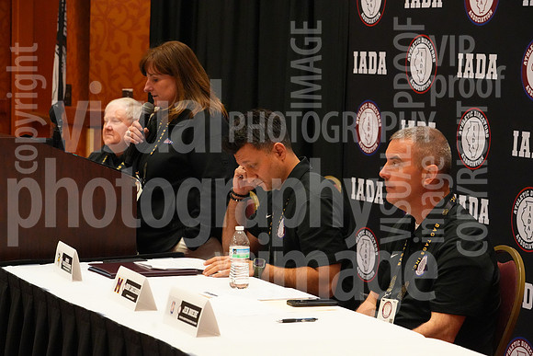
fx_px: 1747
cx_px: 266
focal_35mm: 118
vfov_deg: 11.6
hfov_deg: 17.3
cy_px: 178
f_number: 8
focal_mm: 118
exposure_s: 1/80
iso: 16000
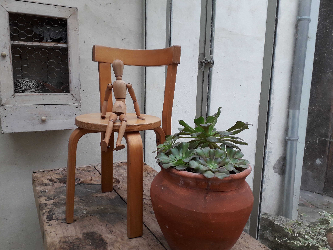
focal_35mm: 28
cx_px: 162
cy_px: 128
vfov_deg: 49.7
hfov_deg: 63.4
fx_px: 269
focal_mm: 3.6
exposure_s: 1/100
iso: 50
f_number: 1.9
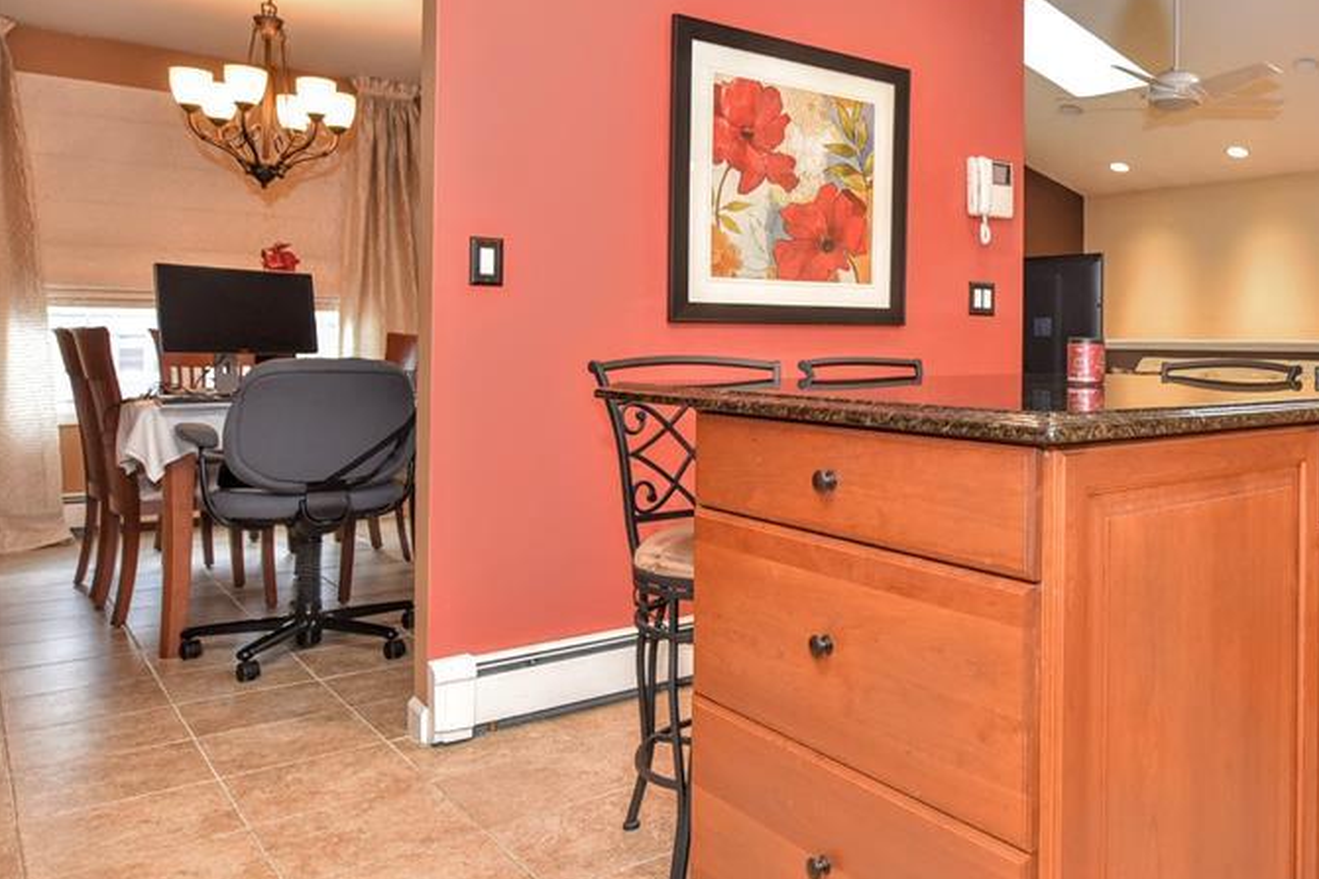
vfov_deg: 44.6
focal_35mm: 29
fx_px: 1062
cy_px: 339
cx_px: 1001
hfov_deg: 60.0
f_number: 4
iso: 800
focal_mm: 19
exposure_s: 1/60
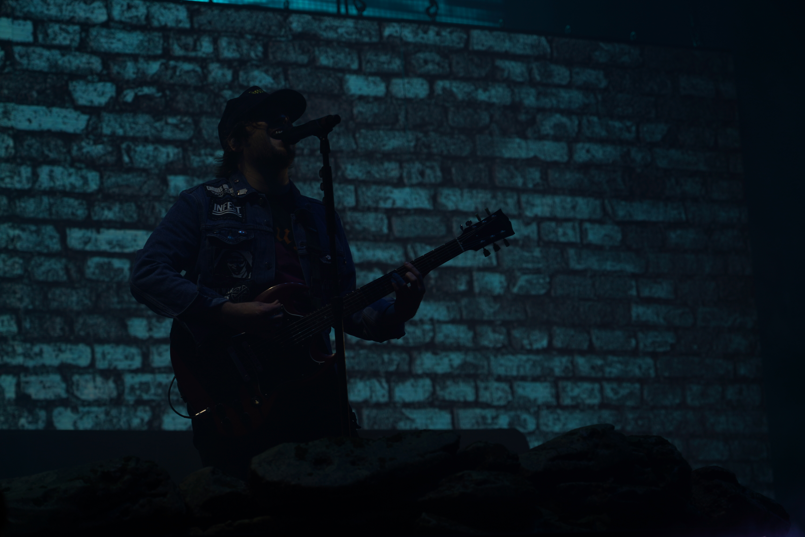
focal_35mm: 105
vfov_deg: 13.0
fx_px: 2348
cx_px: 402
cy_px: 268
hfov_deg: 19.5
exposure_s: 1/200
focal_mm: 105
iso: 100
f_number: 5
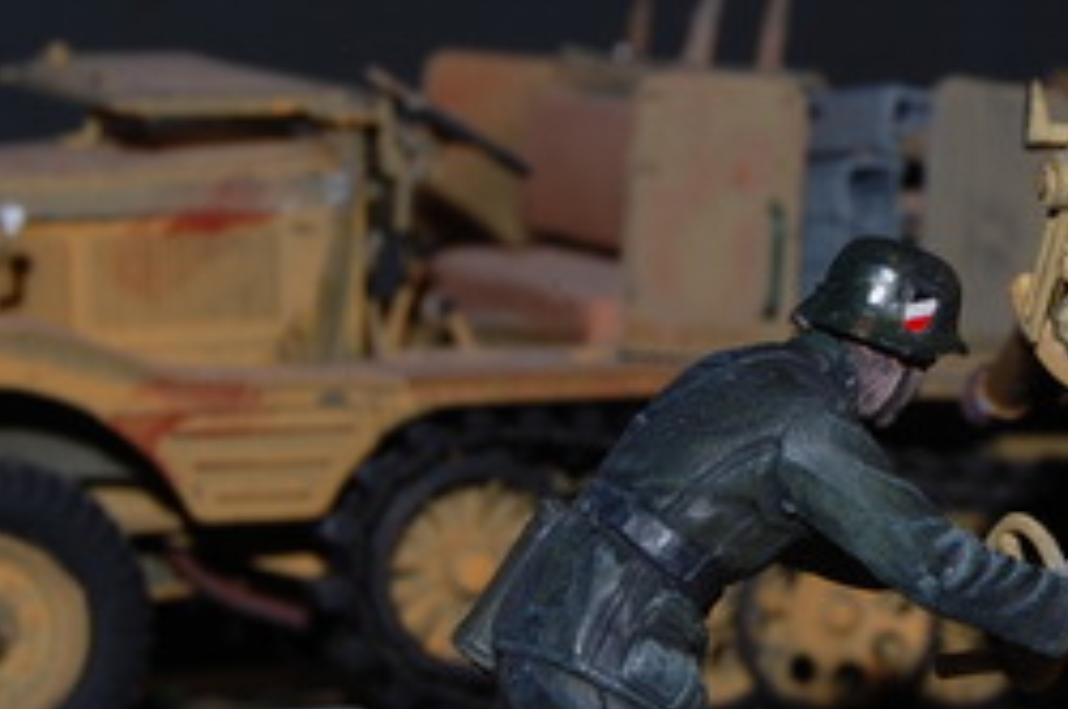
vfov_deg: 8.3
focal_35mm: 165
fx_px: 4889
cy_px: 333
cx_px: 863
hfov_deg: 12.4
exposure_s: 1/40
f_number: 16
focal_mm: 55
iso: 200
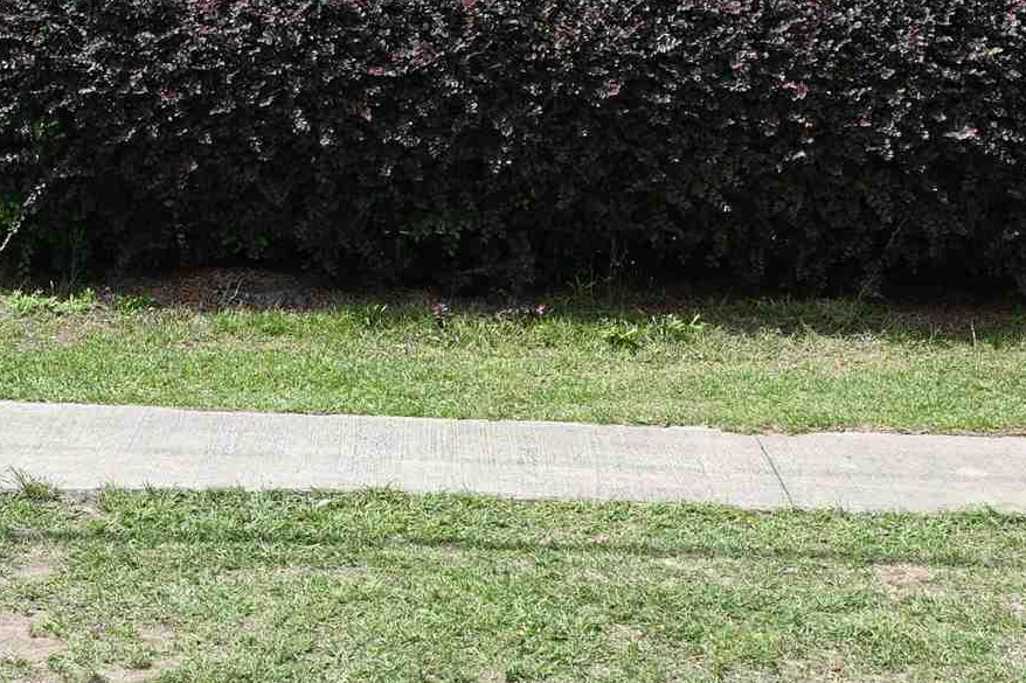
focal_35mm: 79
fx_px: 2244
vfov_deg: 17.2
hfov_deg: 25.6
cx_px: 348
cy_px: 118
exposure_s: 1/320
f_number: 6.3
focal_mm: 15
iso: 100
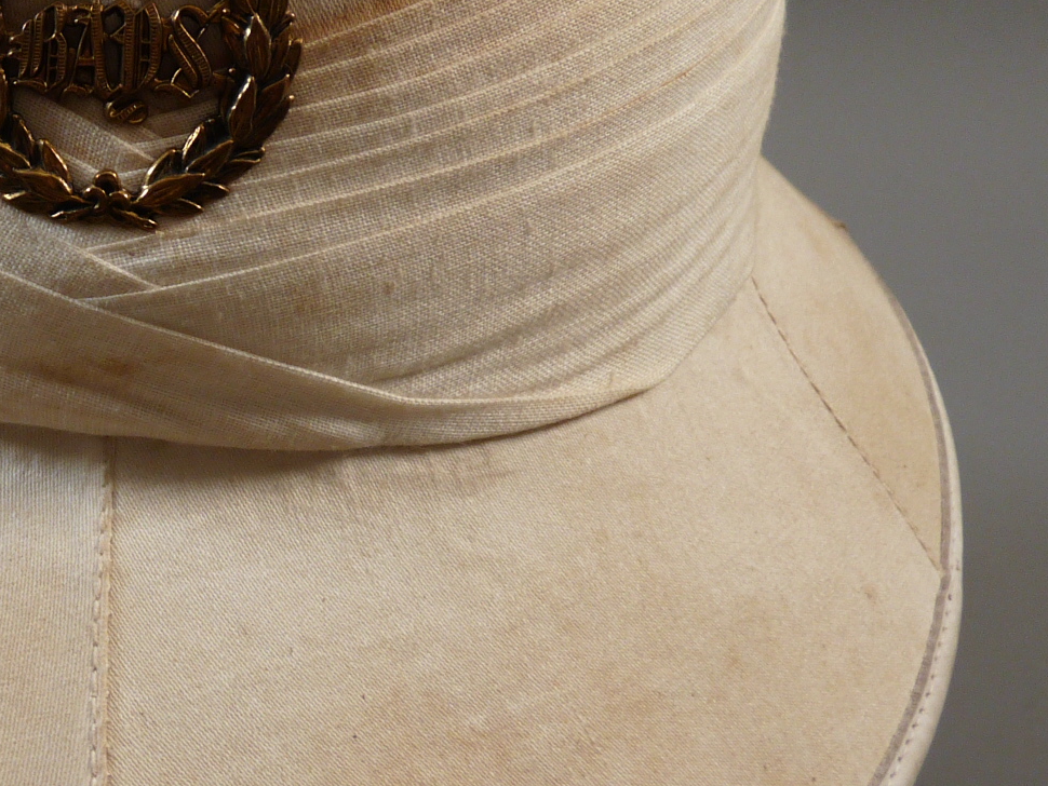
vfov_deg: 25.5
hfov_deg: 31.8
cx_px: 67
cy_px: 254
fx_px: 1726
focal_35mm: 57
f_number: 2.8
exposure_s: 1/30
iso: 160
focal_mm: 4.8
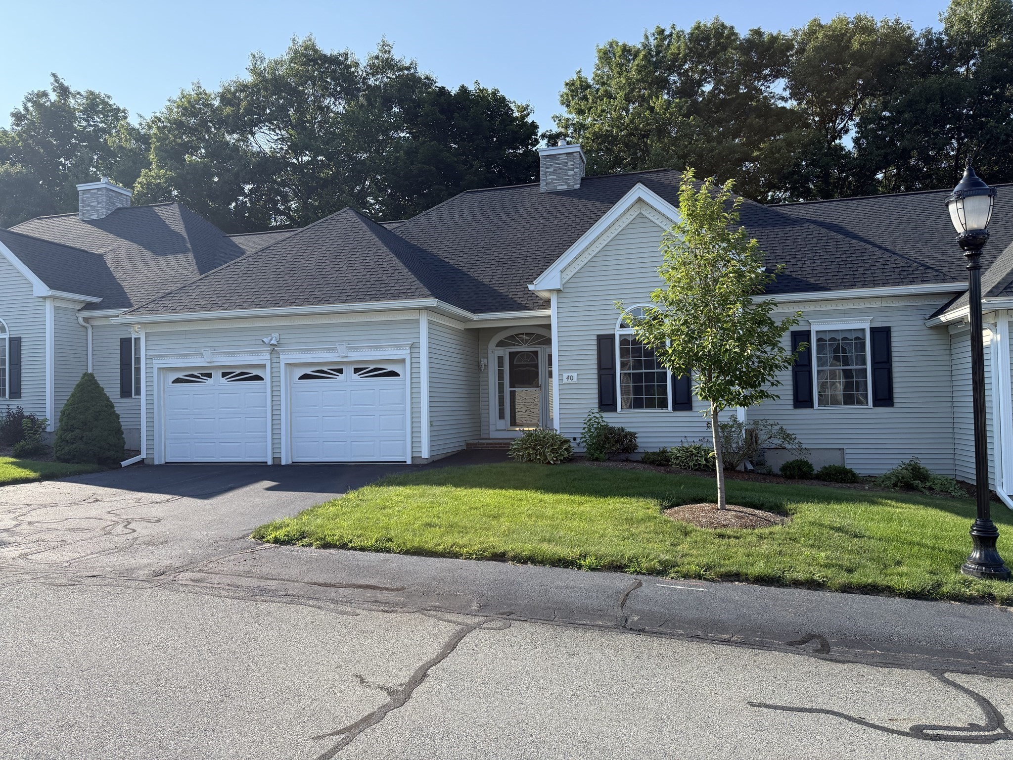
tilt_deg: +2.5
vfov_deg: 56.8
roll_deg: +1.4
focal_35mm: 24
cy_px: 380
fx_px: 702
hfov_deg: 71.6
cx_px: 506
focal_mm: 6.76
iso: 100
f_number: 1.78
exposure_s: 1/2703
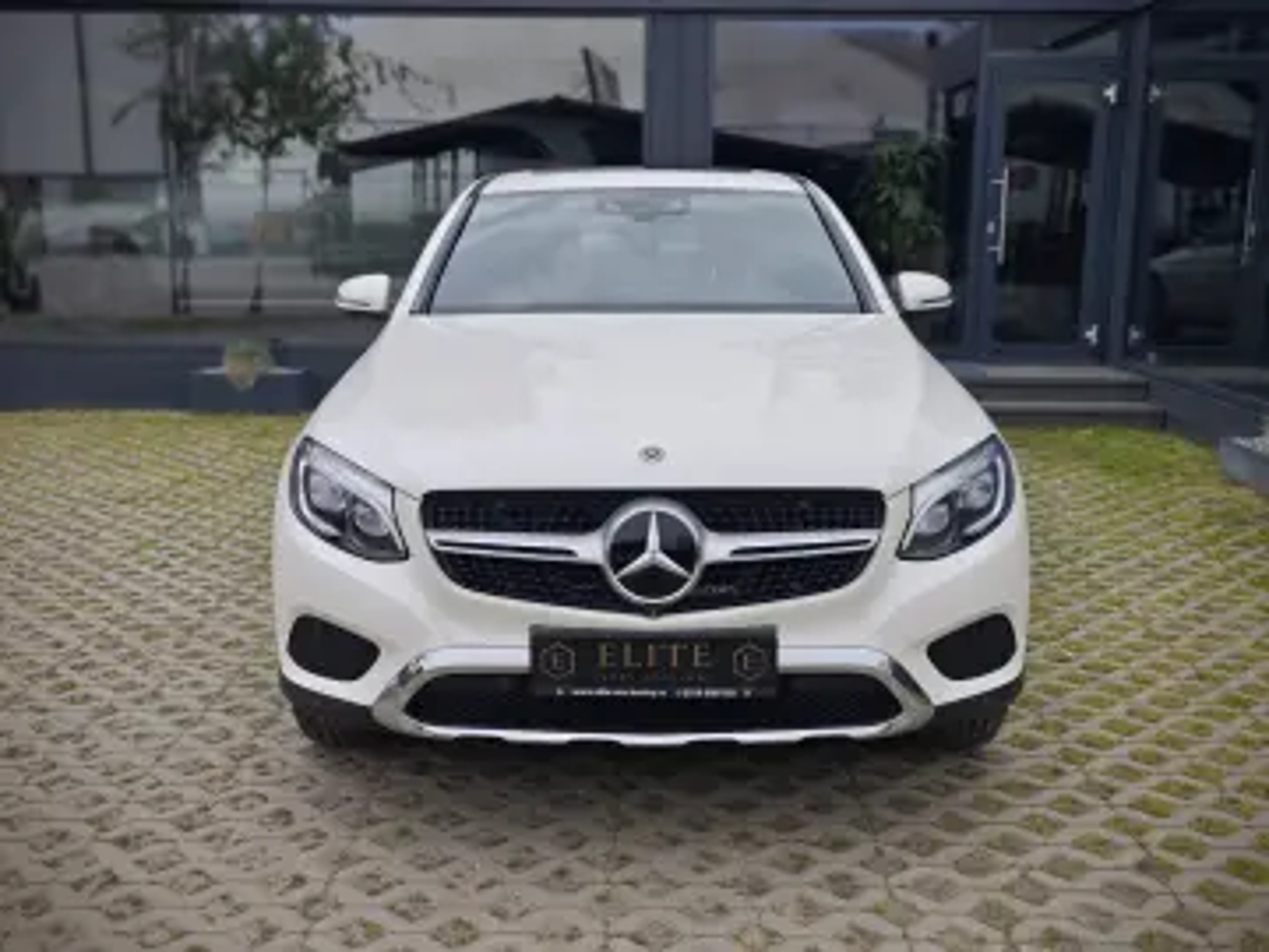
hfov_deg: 52.6
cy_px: 476
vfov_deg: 40.7
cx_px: 634
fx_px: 1283
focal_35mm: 35
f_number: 1.4
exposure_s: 1/2567
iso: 50
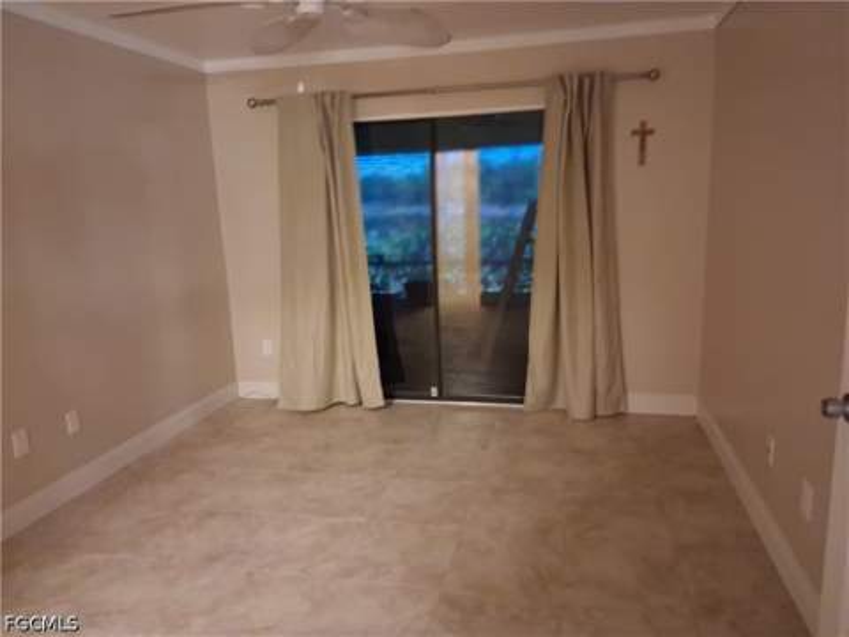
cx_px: 424
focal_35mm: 26
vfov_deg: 53.1
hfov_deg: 67.3
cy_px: 318
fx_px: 638
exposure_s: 1/20
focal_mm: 3.98
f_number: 1.8
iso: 1250
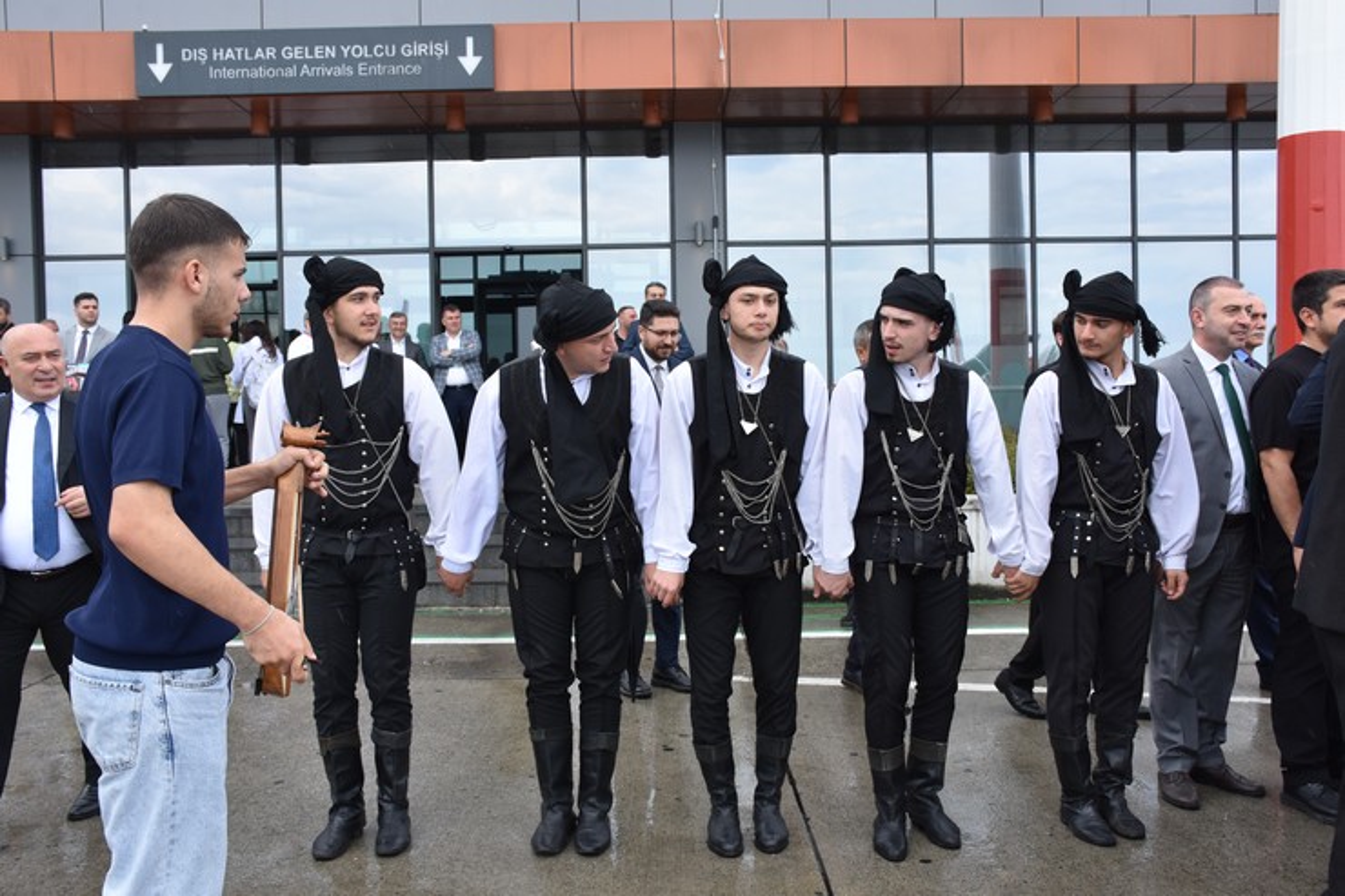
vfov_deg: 40.0
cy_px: 448
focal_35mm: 33
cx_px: 672
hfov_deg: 57.2
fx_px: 1233
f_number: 8
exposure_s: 1/500
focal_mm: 22
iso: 720
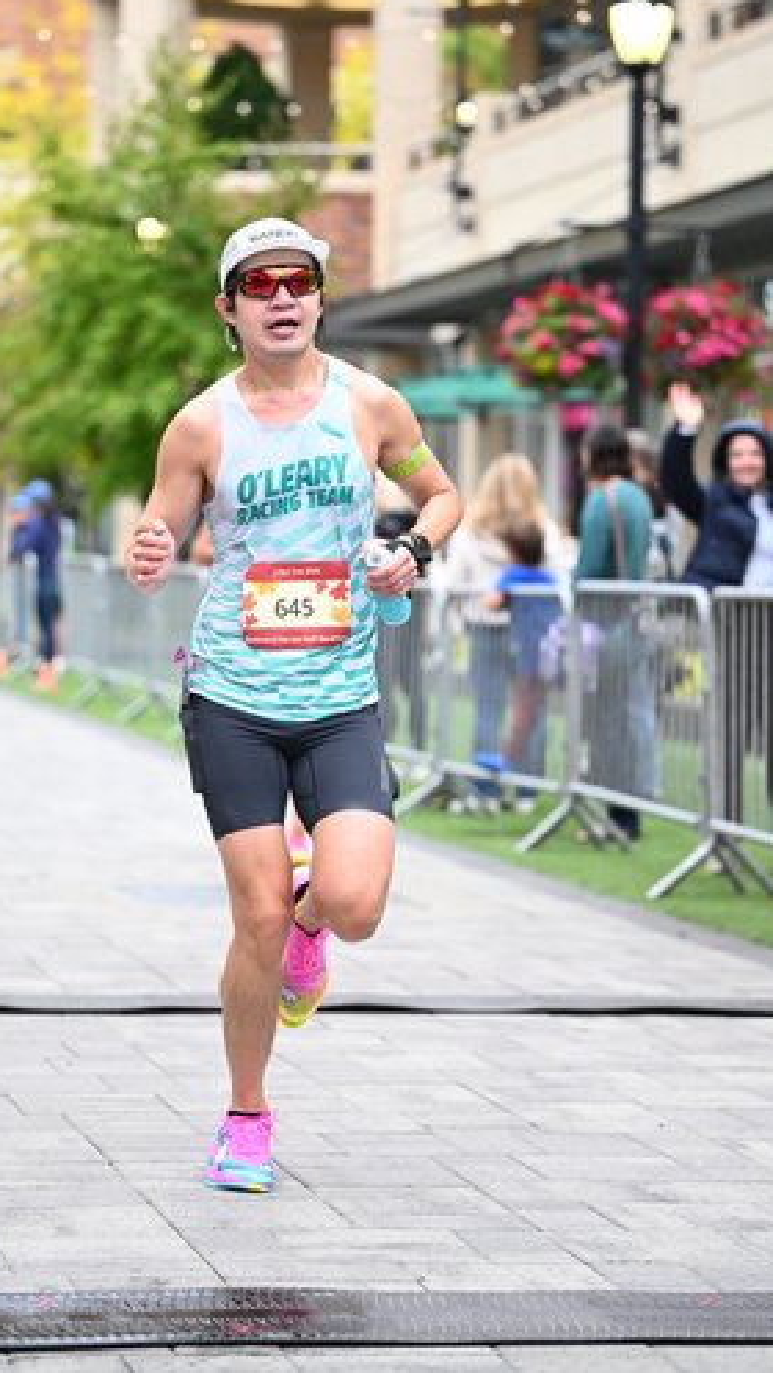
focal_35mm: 109
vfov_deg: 19.6
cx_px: 300
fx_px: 3967
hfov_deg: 11.1
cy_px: 616
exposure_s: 1/1250
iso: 1600
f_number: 2.8
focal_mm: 94
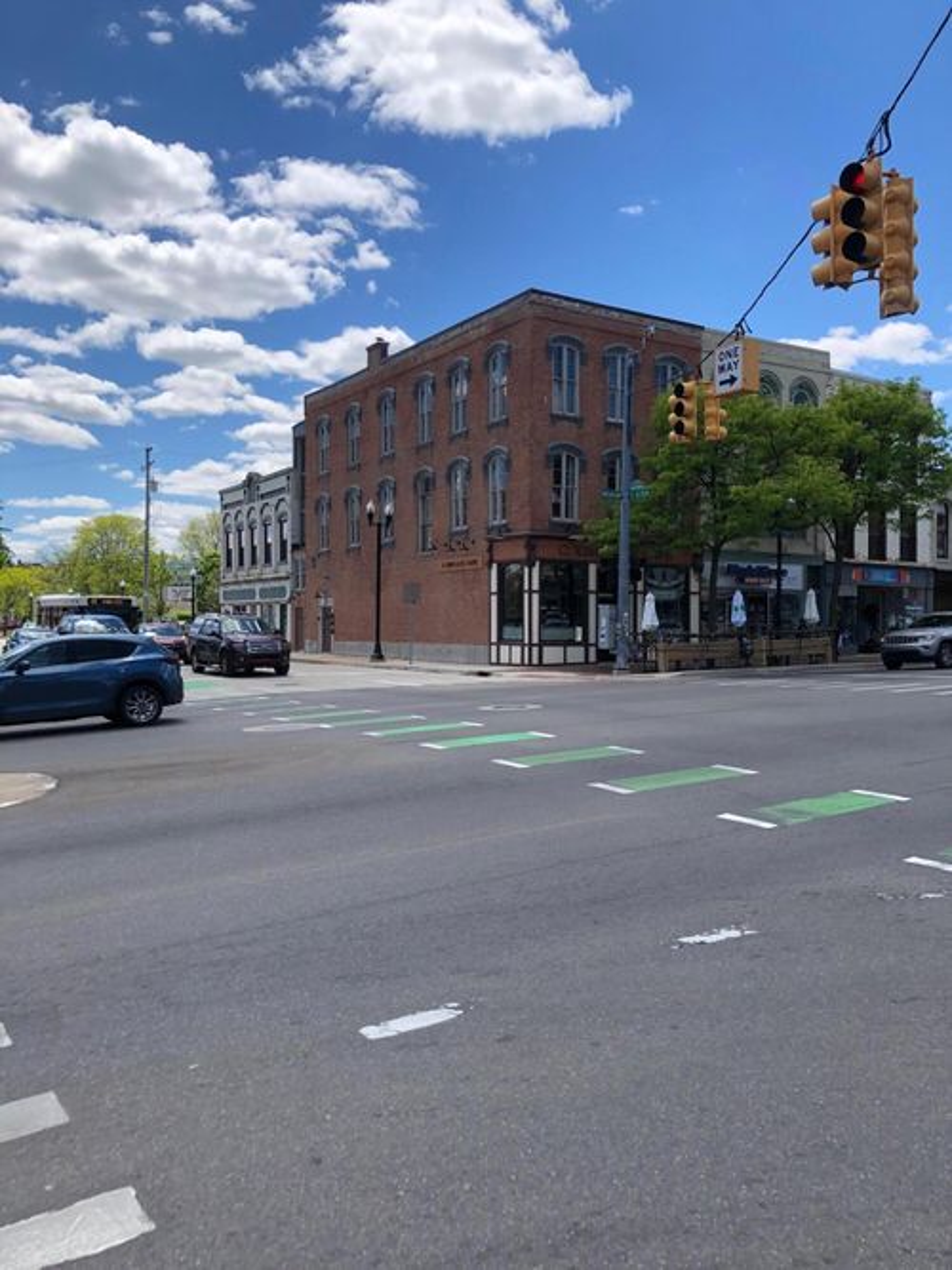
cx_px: 476
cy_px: 635
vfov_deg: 63.5
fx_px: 1027
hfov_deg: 49.7
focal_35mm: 28
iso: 20
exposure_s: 1/1548
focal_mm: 3.99
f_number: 1.8
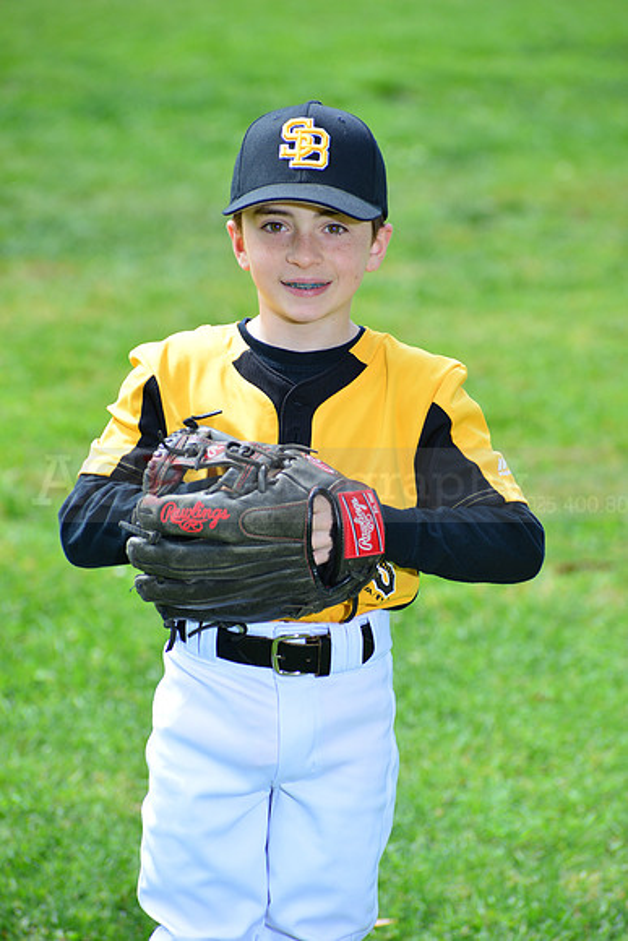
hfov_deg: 6.9
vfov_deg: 10.3
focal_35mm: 200
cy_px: 470
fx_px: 5230
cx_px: 314
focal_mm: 200
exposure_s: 1/200
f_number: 8
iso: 200
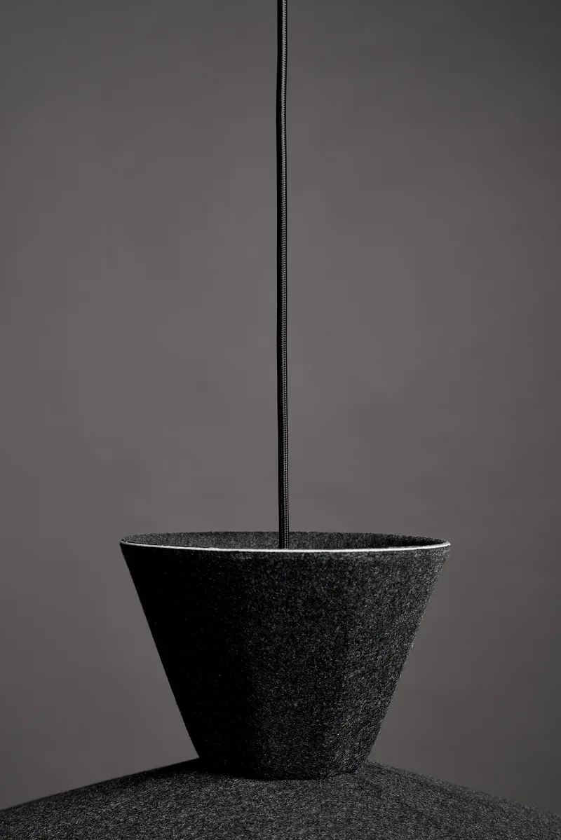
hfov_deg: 23.4
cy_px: 420
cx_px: 280
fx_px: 1355
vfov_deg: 34.5
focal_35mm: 58
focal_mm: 58
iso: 200
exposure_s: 1/100
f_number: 8
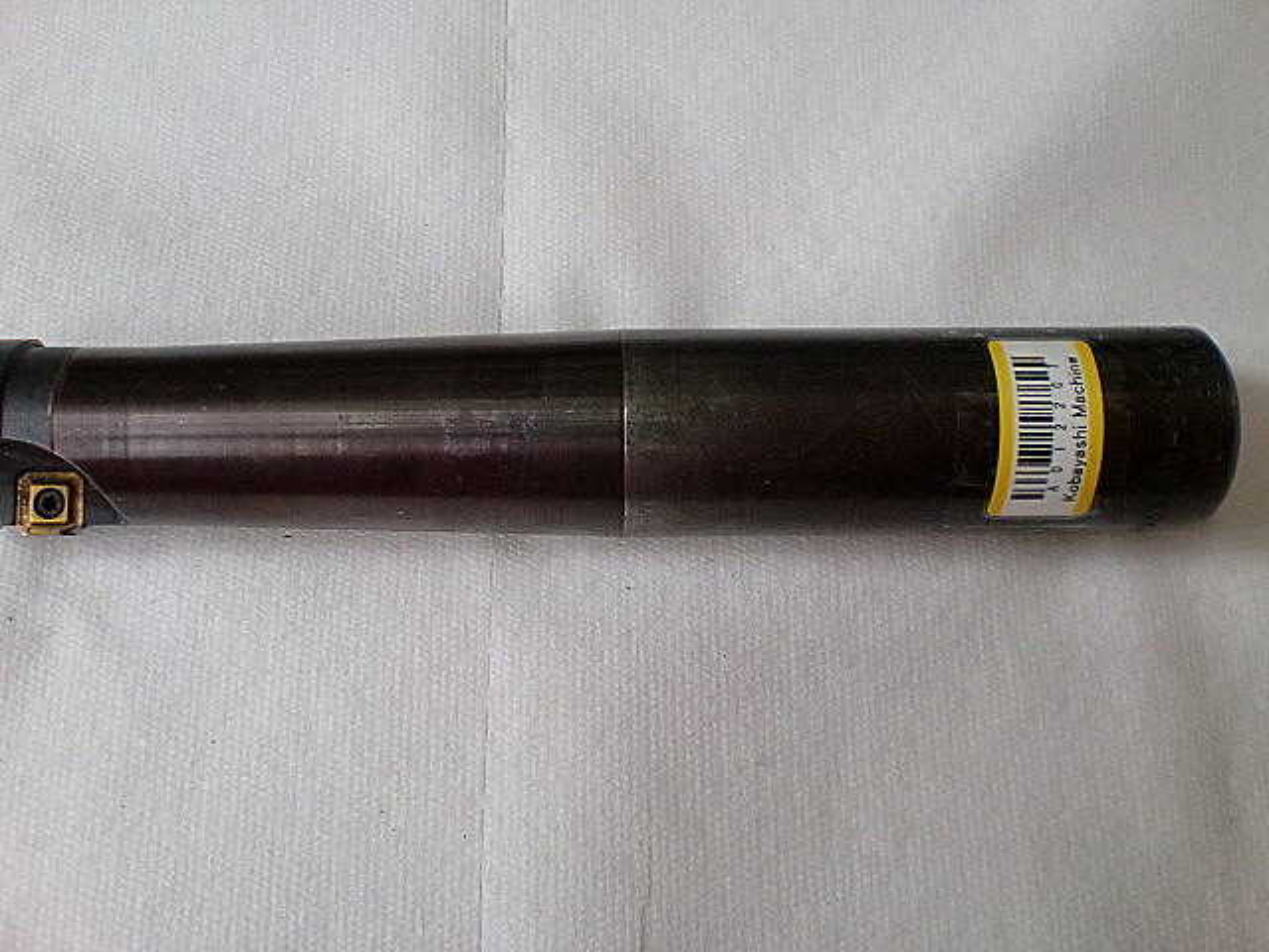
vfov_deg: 40.7
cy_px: 476
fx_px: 1283
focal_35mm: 35
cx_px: 634
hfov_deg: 52.6
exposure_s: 1/60
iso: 250
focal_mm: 6.3
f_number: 3.1
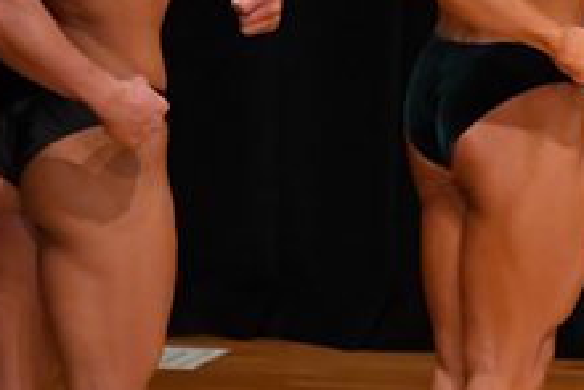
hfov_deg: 2.2
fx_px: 15404
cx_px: 649
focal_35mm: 949
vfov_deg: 1.5
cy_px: 106
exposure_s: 1/400
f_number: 5.6
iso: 4000
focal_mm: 180
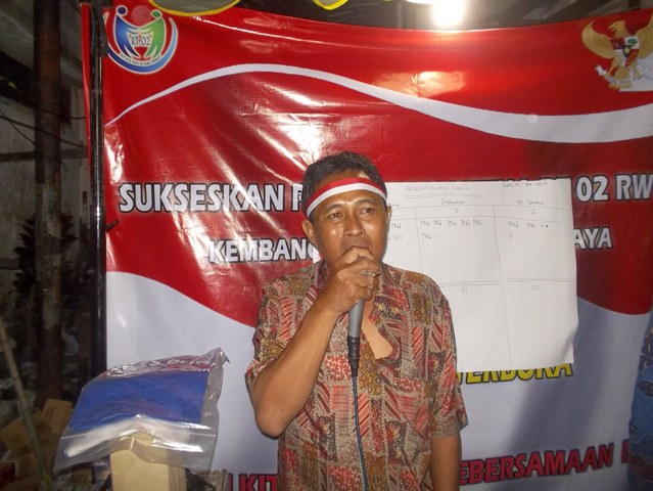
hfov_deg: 61.6
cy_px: 246
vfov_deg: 48.3
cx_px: 326
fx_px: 547
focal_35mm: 29
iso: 160
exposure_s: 1/30
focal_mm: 4.1
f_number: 3.3
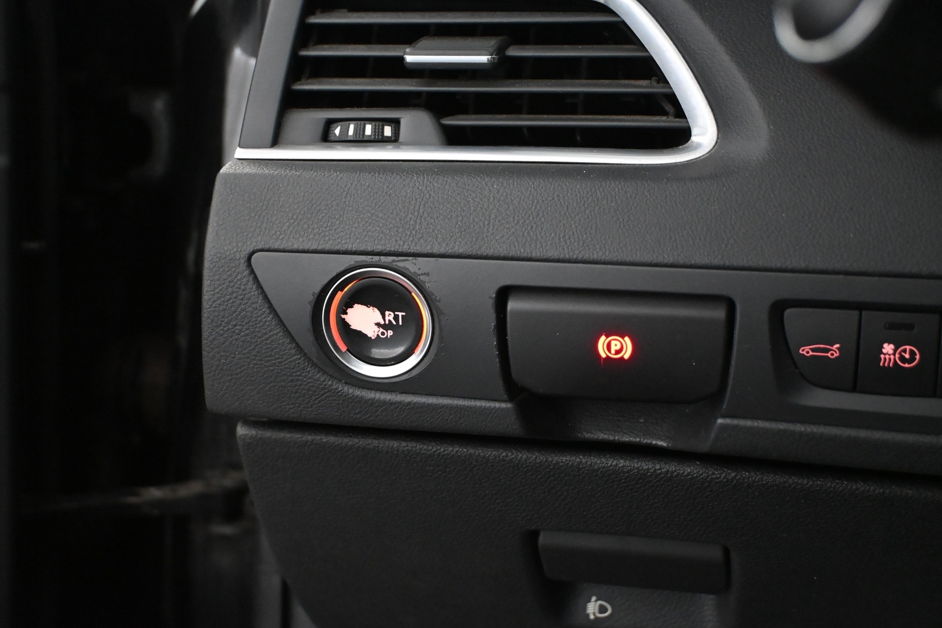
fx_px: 1295
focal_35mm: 50
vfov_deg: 27.3
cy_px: 314
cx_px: 471
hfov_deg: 40.0
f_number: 5
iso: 7200
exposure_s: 1/60
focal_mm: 33
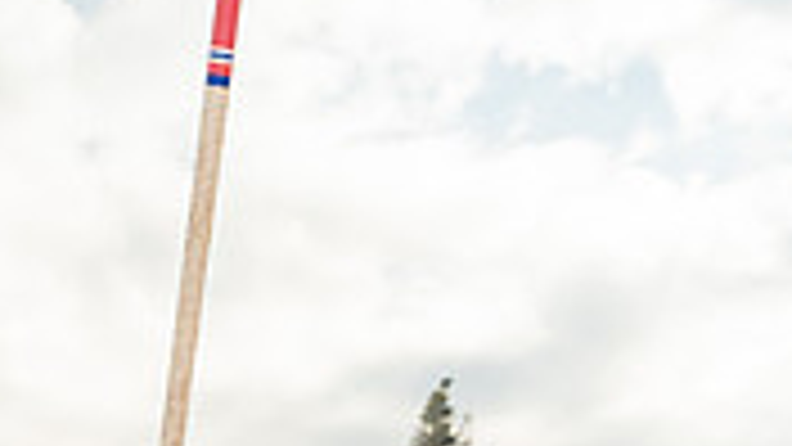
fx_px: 1911
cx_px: 166
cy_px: 982
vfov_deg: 11.5
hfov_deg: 23.1
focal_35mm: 91
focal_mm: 34
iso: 250
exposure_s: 1/250
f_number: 3.5
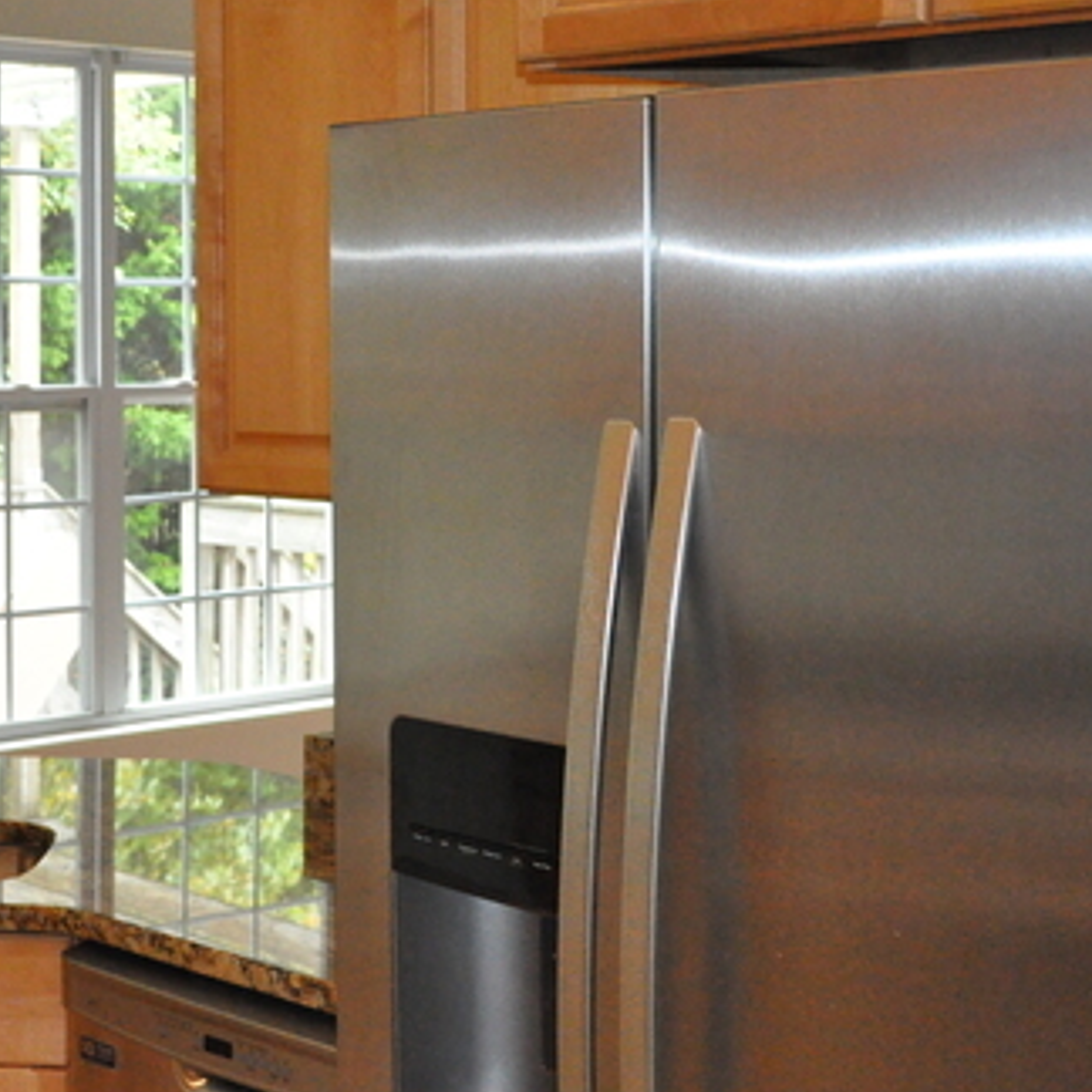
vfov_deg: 24.3
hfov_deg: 24.0
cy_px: 502
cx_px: 251
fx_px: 2534
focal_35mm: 71
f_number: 5.6
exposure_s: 1/125
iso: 3200
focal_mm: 24
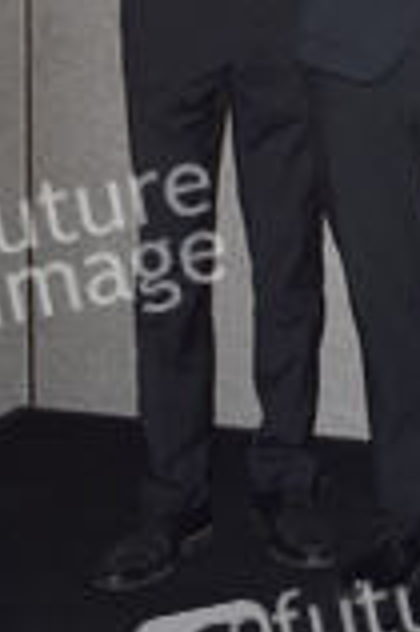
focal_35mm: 81
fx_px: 1421
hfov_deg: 16.3
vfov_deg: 24.4
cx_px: 458
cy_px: 60
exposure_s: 1/250
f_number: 6.3
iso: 500
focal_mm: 32
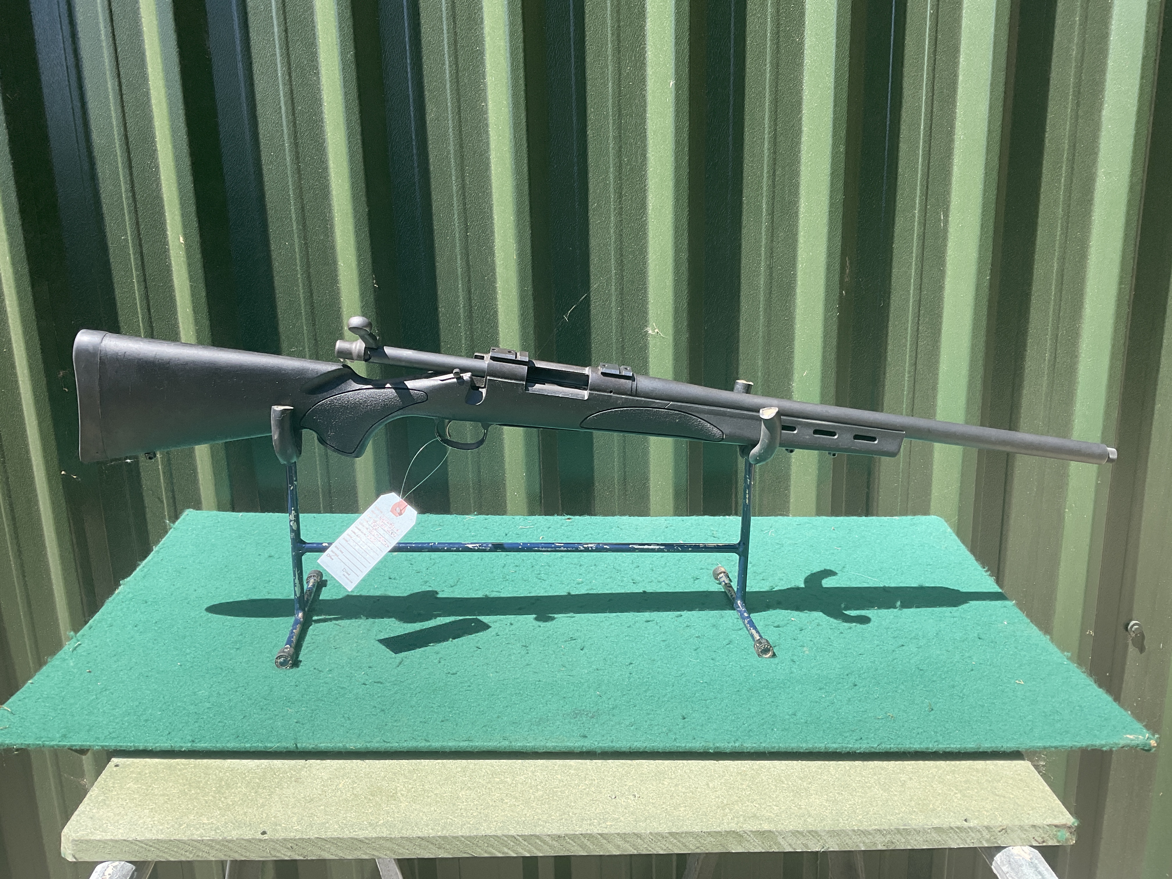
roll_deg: +0.7
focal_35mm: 29
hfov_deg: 61.7
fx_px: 982
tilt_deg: -14.5
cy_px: 440
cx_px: 586
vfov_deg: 48.2
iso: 16
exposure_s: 1/792
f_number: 1.8
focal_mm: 3
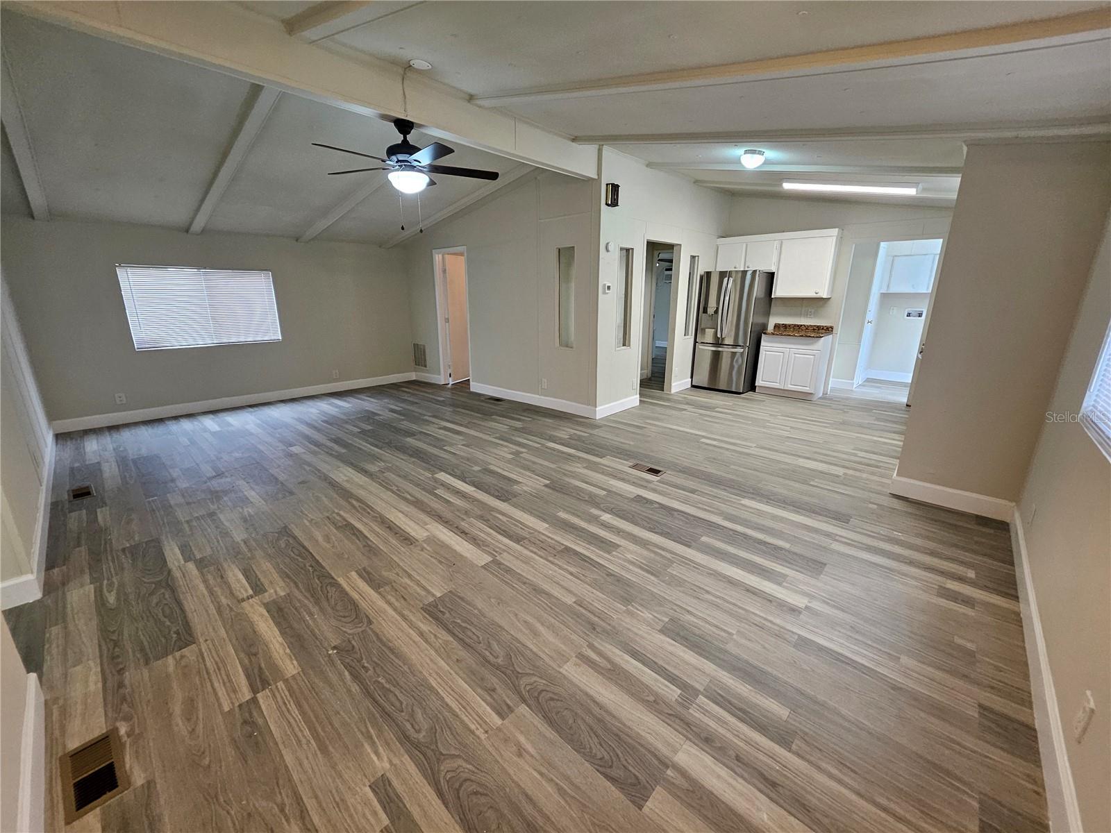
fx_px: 417
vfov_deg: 89.9
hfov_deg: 106.2
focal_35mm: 13
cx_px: 556
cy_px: 416
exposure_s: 1/60
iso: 160
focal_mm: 1.74
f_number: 2.2
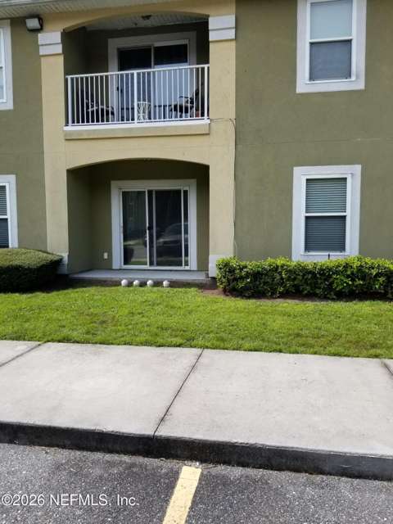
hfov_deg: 53.1
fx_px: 394
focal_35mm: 26
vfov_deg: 67.3
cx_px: 196
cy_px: 262
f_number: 1.7
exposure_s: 1/1752
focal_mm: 4.25
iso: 50
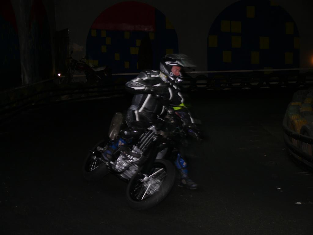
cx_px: 156
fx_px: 570
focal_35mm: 63
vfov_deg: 23.3
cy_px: 118
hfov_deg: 30.7
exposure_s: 1/30
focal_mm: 13.3
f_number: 3.2
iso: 100
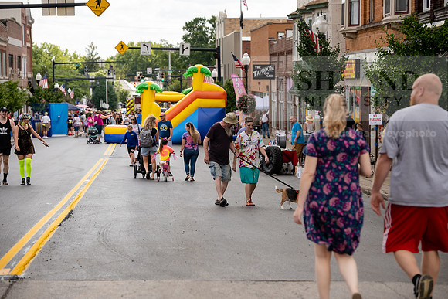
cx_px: 224
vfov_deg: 11.8
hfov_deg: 17.6
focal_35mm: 116
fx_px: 1444
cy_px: 150
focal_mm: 116
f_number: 5.6
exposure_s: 1/400
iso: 160
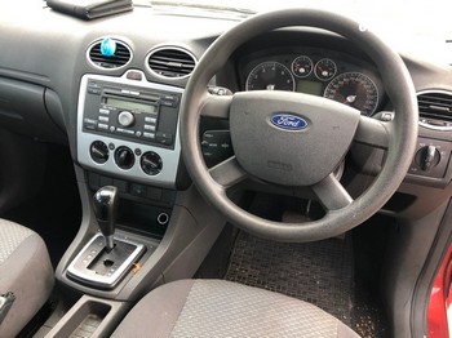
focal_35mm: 28
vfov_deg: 49.7
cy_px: 169
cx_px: 226
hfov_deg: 63.5
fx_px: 365
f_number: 1.8
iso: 20
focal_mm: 4
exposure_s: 1/40
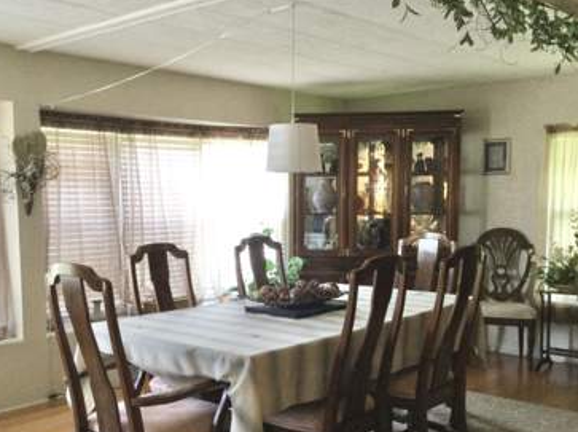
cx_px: 263
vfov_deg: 35.0
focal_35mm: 41
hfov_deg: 45.8
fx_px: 683
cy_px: 249
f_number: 2.4
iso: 100
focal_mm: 3.3
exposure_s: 1/30
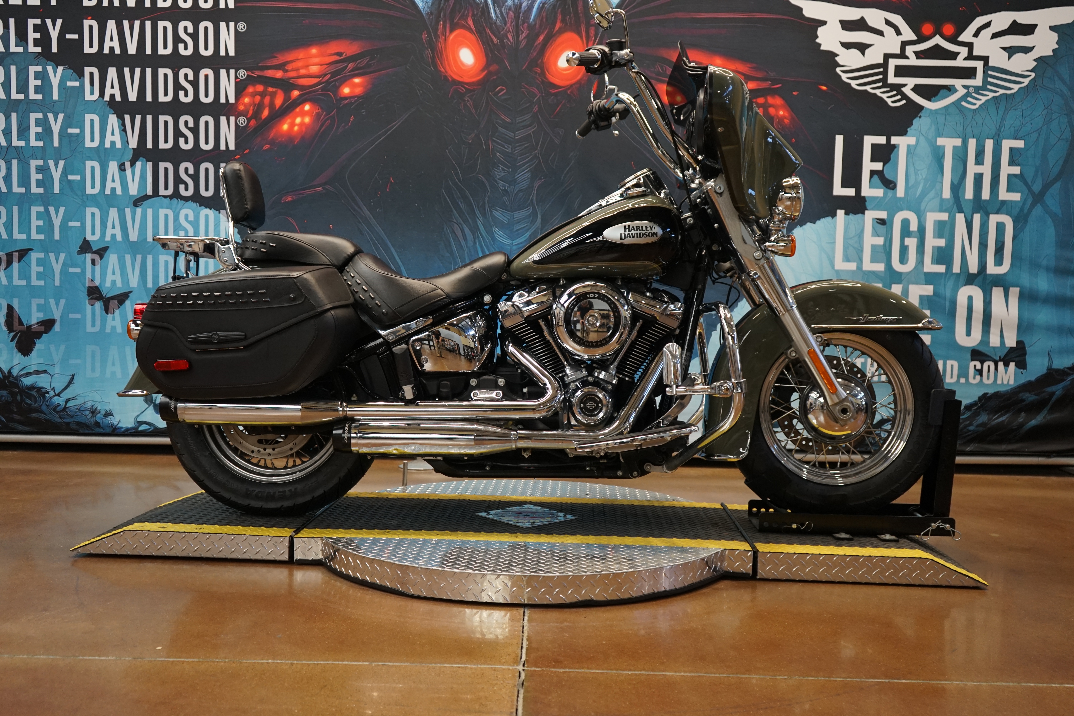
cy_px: 358
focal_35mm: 31
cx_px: 537
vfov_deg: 42.3
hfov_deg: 60.3
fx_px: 925
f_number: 4
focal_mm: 31
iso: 1000
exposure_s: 1/160
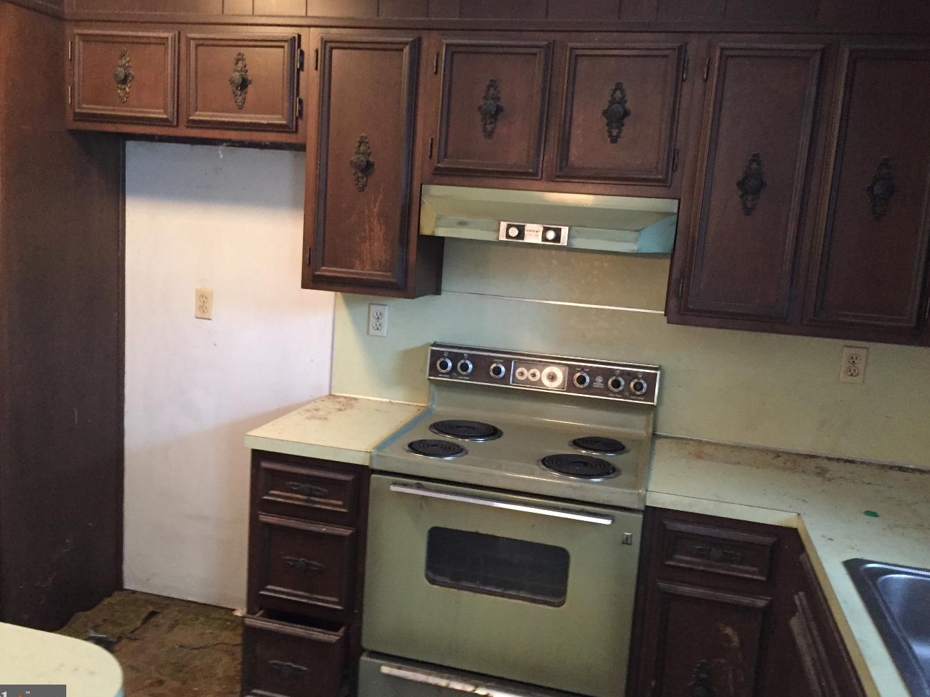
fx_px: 833
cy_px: 351
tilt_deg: -8.3
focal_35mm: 31
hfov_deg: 58.3
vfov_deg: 45.4
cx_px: 443
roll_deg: -3.8
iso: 250
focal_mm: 4.15
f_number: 2.2
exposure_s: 1/20
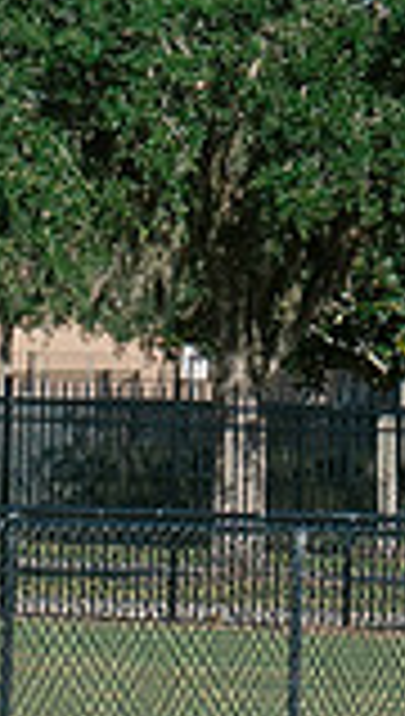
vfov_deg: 3.2
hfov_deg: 1.8
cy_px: 360
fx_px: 12921
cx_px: 1038
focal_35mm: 680
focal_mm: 70
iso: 250
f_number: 5.6
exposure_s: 1/1600
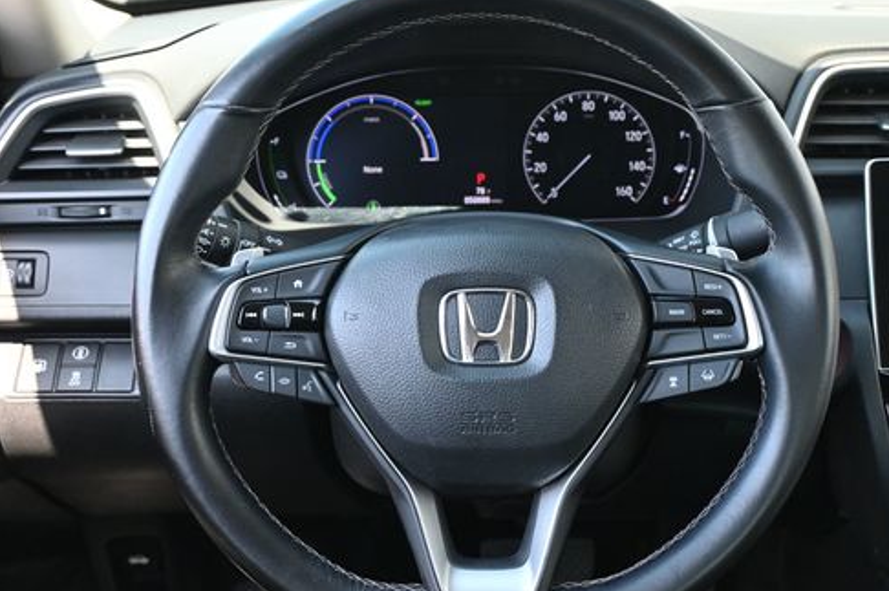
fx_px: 1340
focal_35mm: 54
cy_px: 313
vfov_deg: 24.9
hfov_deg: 36.7
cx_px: 494
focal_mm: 27.5
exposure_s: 1/125
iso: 800
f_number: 4.5
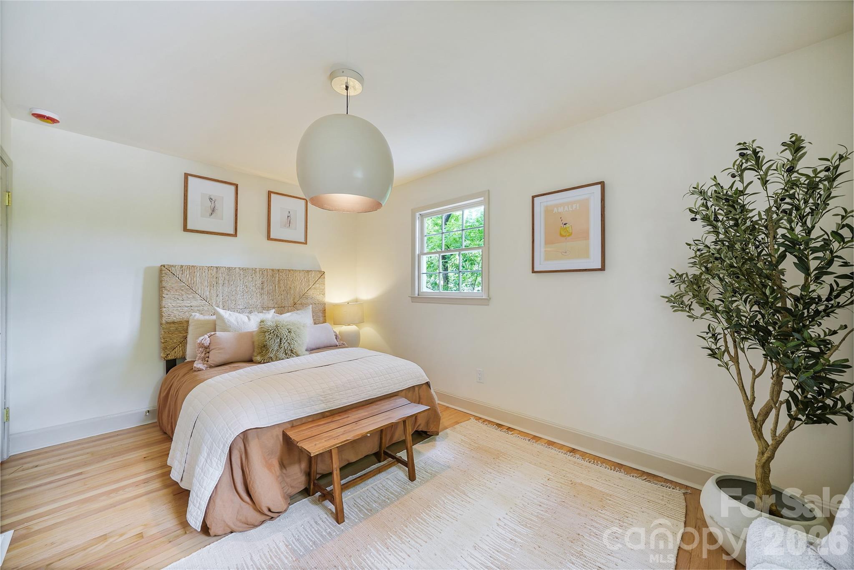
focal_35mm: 13
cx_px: 427
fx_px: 308
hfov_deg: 108.3
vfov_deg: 85.4
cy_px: 285
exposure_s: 1.6
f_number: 10
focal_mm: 13
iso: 100
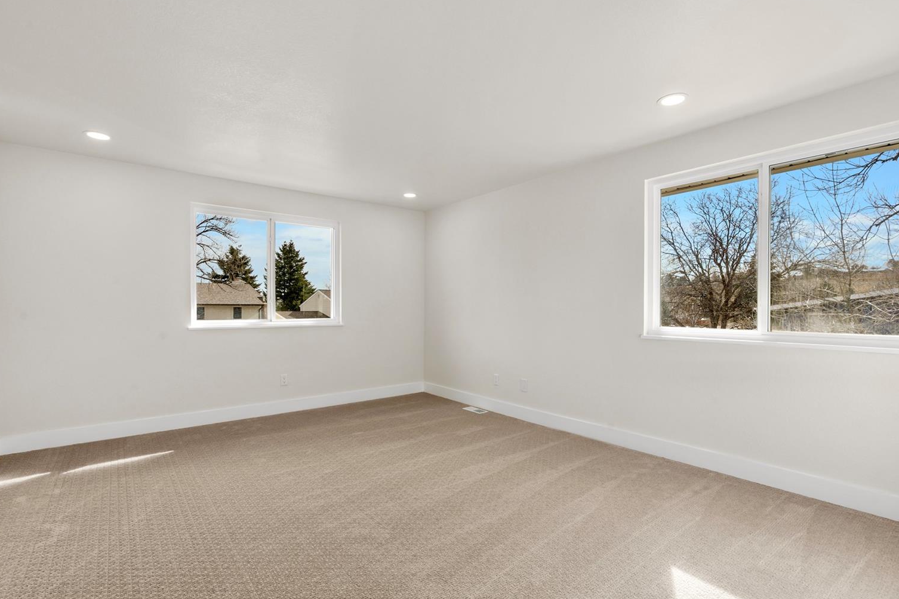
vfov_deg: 70.4
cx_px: 461
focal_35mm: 17
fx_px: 424
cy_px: 310
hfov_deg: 93.3
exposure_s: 1/50
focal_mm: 16
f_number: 10
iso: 200
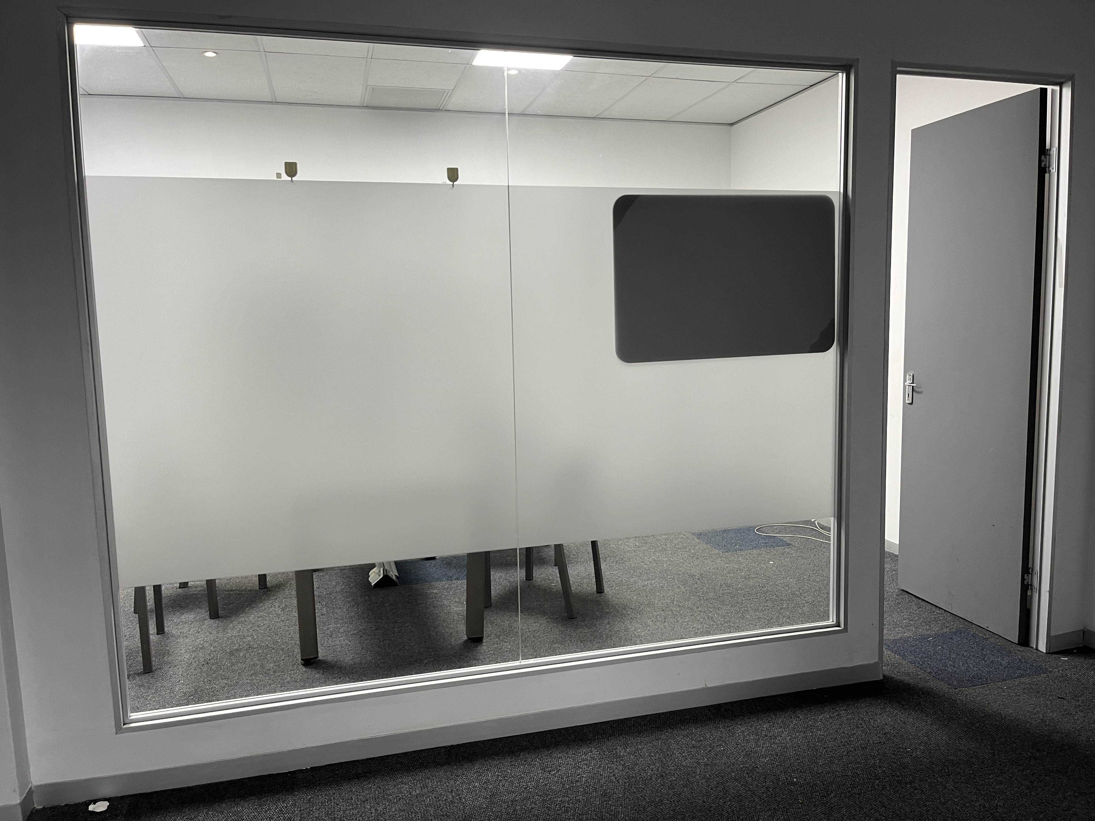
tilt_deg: -5.3
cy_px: 410
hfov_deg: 67.3
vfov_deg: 53.1
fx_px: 822
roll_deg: -0.1
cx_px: 548
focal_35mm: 26
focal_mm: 5.1
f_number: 1.6
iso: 80
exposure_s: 1/50
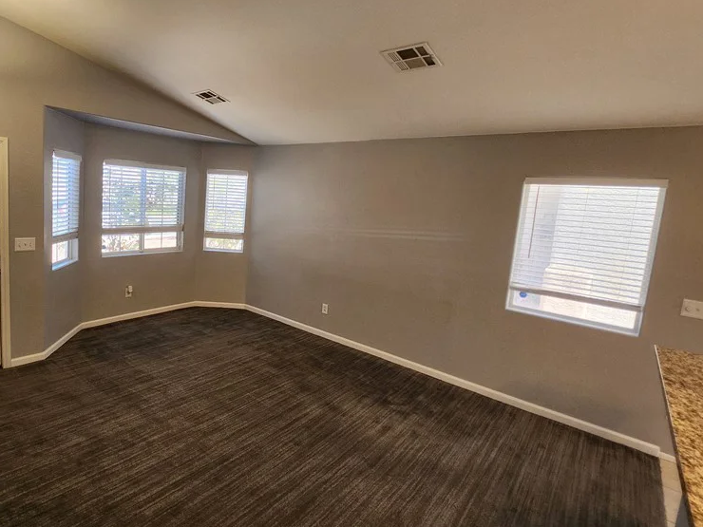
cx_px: 255
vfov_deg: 71.5
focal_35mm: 18
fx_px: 366
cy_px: 242
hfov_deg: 85.7
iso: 125
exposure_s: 1/60
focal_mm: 1.7
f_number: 2.2
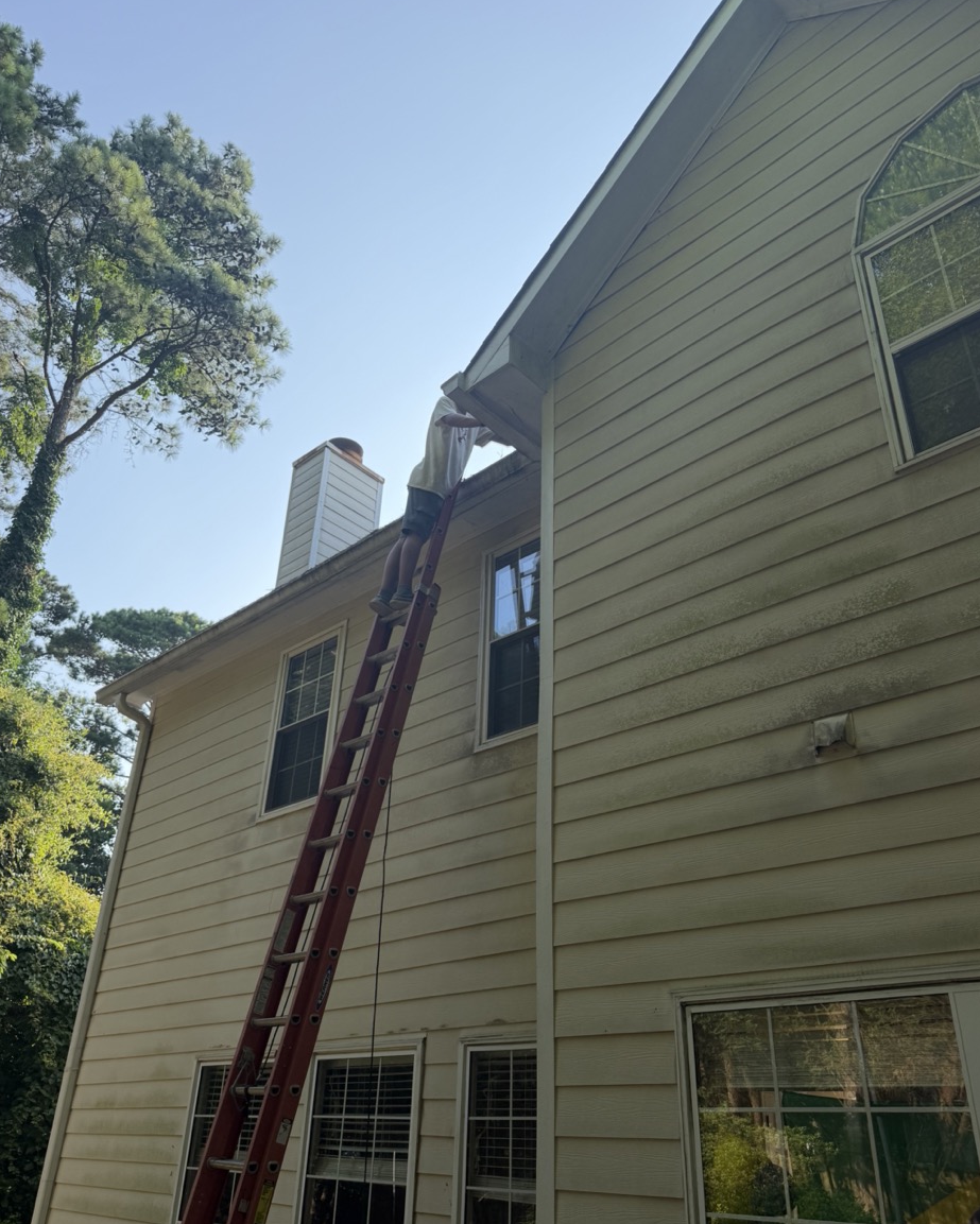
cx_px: 476
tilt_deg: +27.3
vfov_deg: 66.0
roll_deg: -2.5
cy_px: 634
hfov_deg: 54.9
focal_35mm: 26
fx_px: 942
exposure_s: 1/1653
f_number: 1.78
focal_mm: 6.76
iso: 80
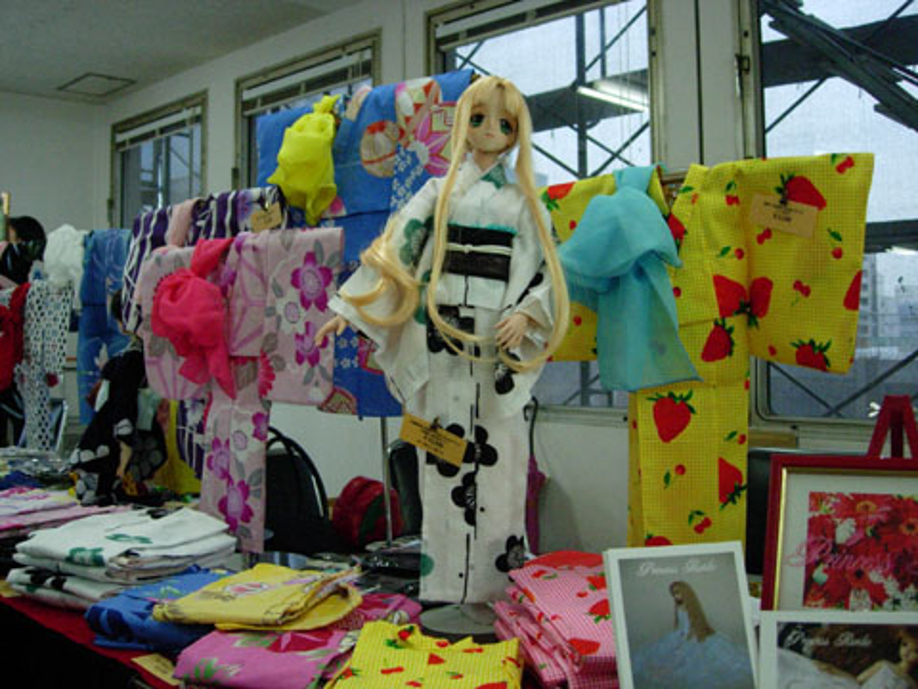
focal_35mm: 38
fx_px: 1008
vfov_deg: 37.7
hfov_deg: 49.0
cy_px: 344
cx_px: 459
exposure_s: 1/171
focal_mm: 7.8
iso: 400
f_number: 2.8
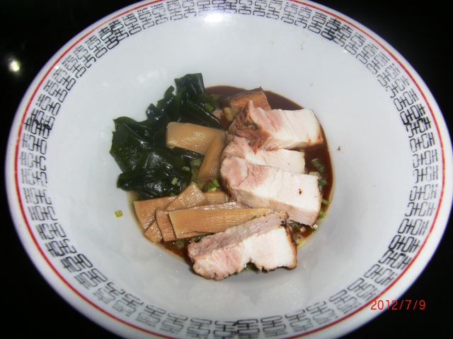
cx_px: 226
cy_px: 170
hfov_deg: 63.4
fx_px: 366
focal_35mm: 28
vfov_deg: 49.7
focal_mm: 4.9
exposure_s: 1/60
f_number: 2.6
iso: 64
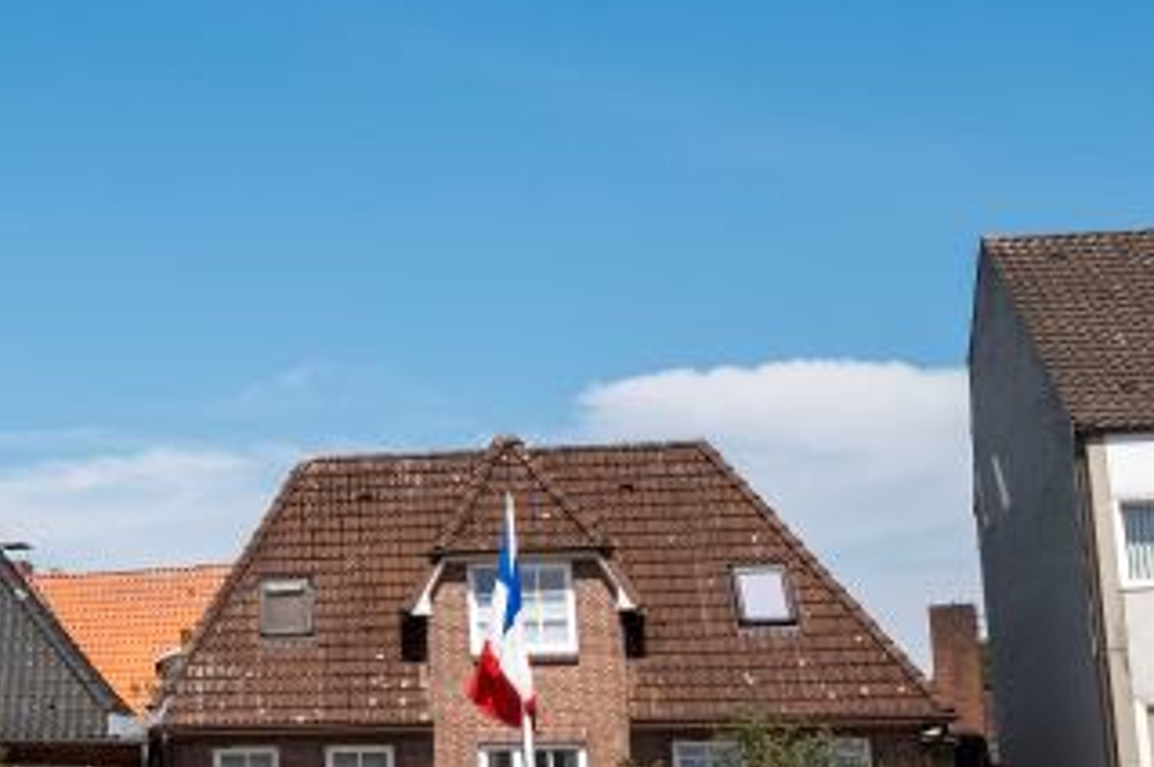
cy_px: 365
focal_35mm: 91
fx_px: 2914
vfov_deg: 15.0
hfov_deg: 19.2
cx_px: -651
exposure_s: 1/1800
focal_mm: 19.4
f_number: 8
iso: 400
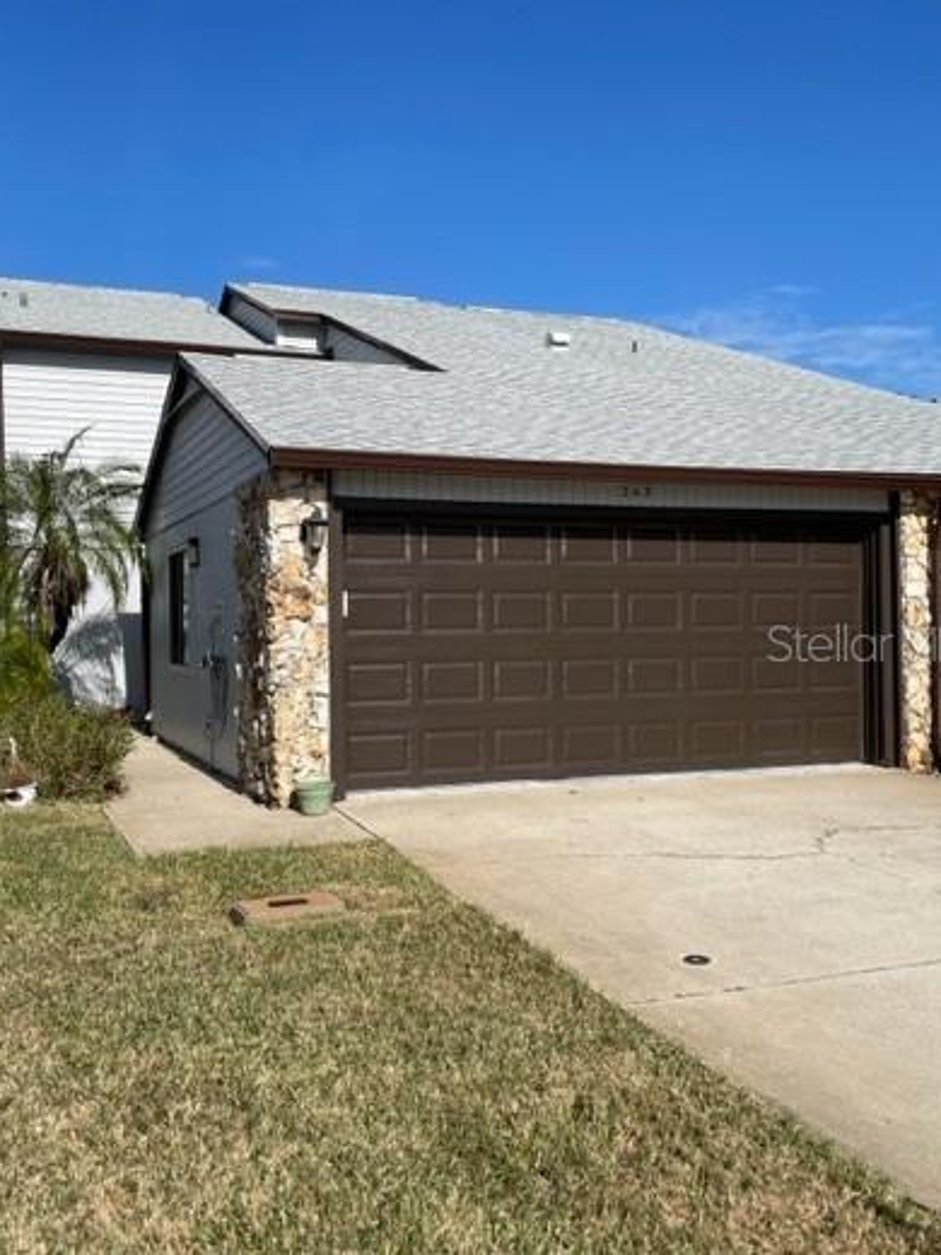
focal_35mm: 32
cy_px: 642
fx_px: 1160
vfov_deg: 56.8
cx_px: 415
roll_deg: -0.8
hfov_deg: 44.1
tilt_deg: +0.3
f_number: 1.6
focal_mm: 4.2
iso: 32
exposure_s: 1/5291
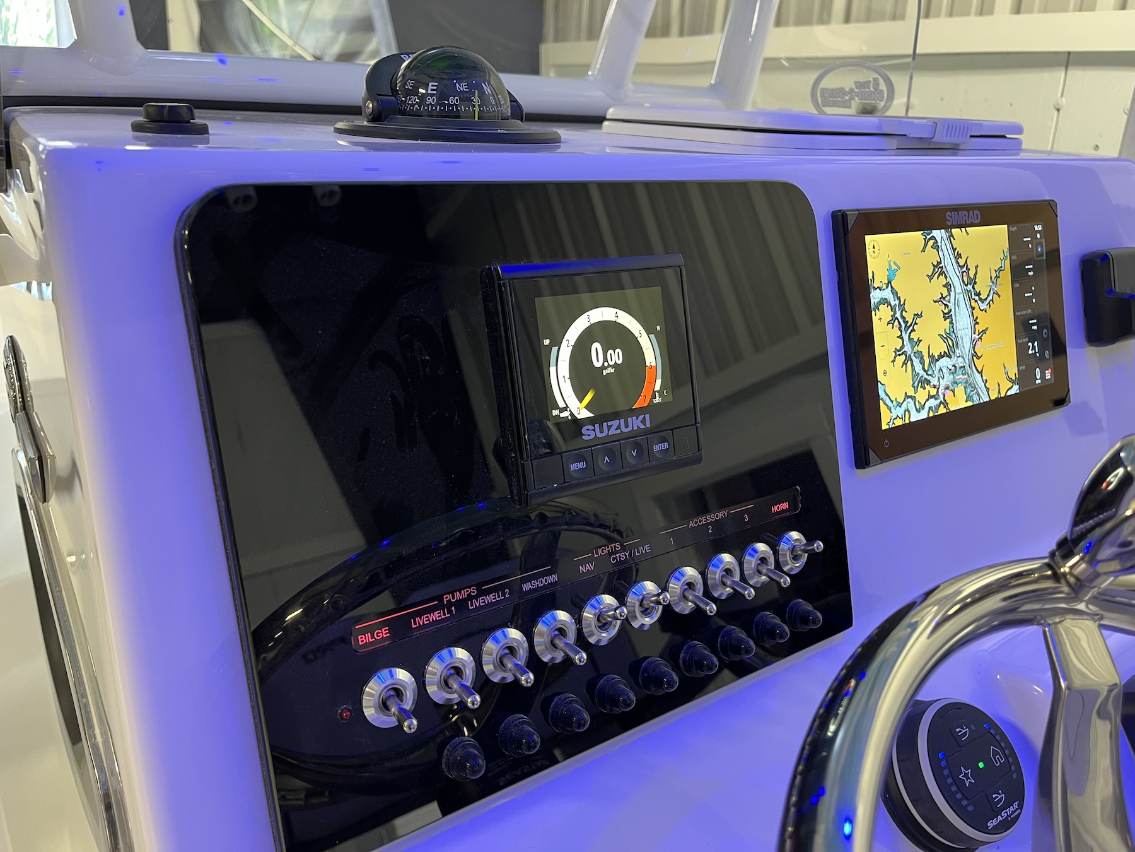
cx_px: 568
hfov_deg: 67.3
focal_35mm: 26
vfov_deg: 53.1
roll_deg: -3.0
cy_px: 426
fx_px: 852
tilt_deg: -21.0
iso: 160
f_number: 1.6
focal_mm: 5.1
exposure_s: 1/60
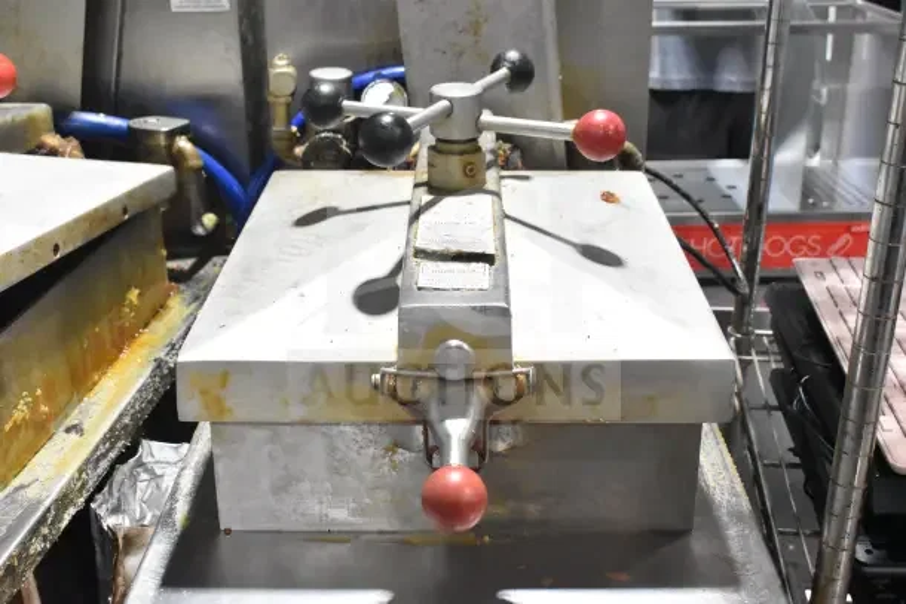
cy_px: 302
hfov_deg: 43.6
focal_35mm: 45
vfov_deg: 29.9
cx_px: 453
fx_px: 1133
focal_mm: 30
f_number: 7.1
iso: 6400
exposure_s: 1/200
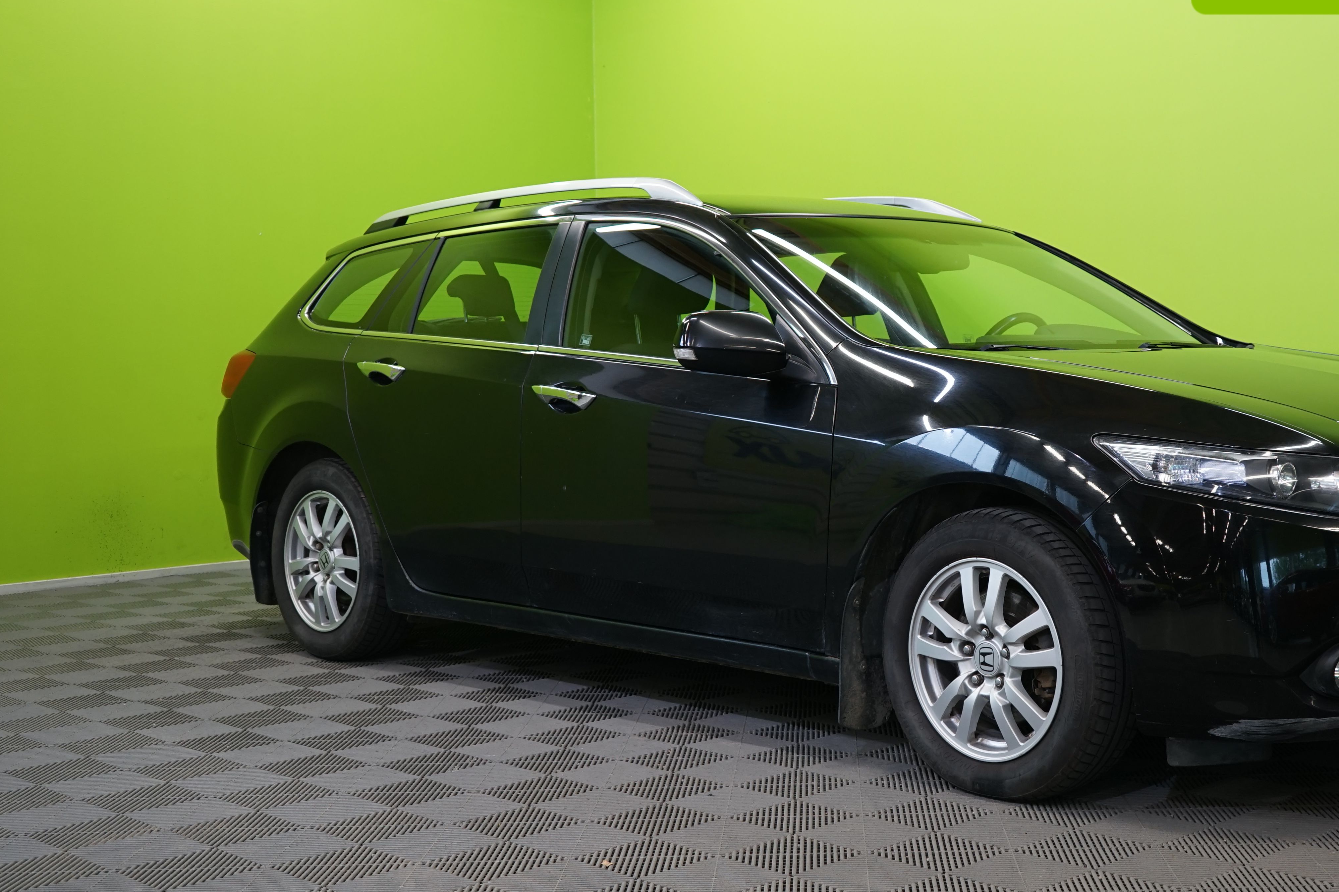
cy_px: 442
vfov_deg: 27.5
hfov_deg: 39.6
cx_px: 944
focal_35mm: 49
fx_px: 1822
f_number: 5.6
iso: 500
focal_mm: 33
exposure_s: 1/30
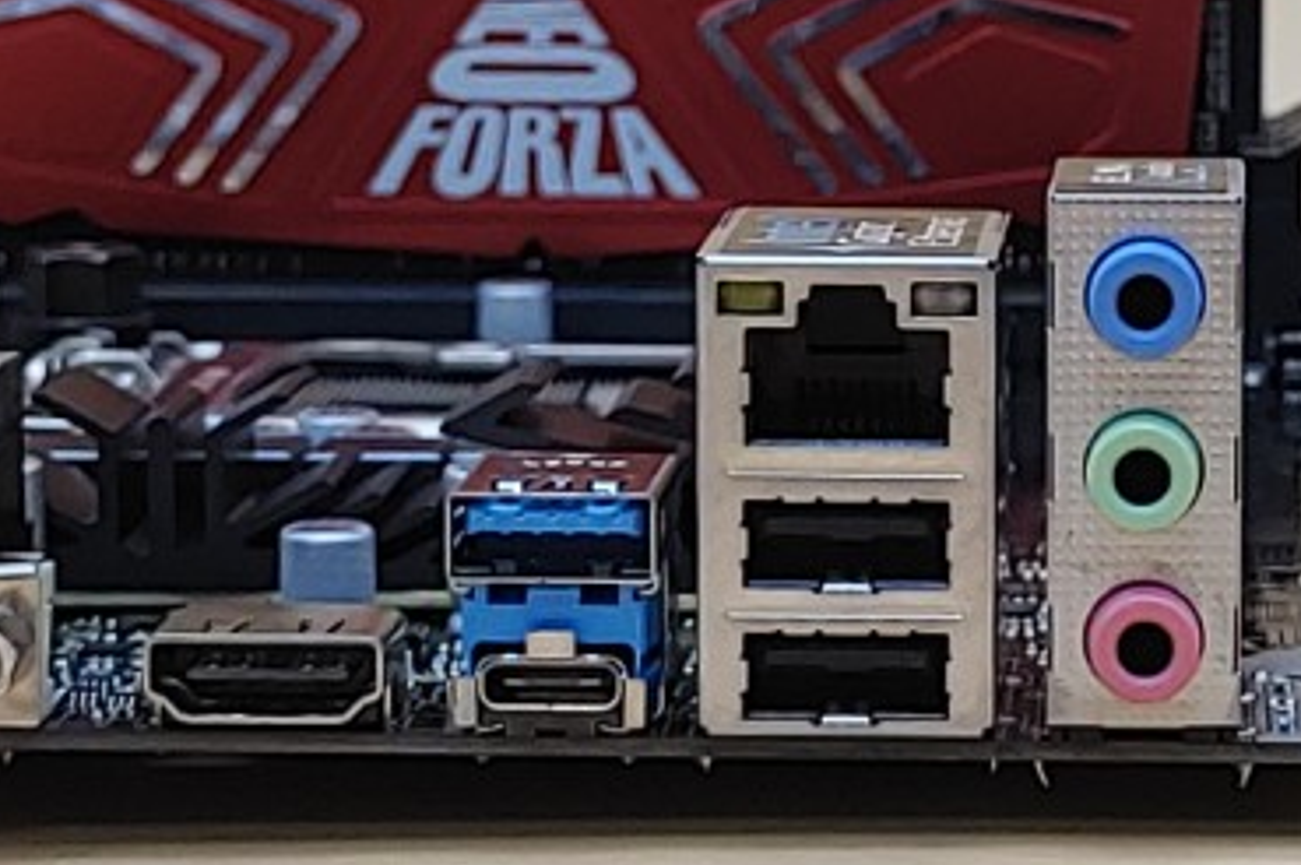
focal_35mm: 158
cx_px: 1255
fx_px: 5705
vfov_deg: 8.7
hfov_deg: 12.9
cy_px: 348
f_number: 1.8
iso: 50
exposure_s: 1/117
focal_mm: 4.36
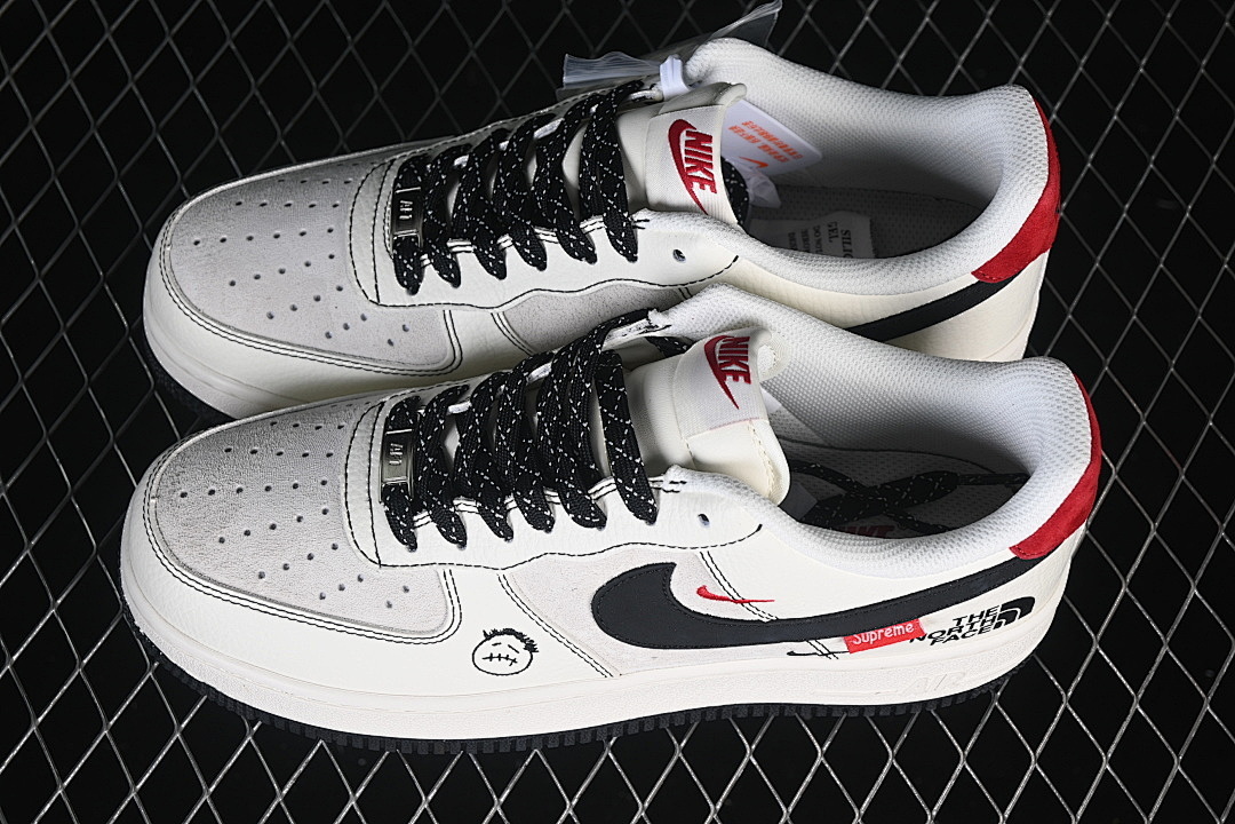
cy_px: 412
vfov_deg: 18.2
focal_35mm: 75
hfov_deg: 27.0
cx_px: 618
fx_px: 2573
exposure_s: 1/80
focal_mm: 50
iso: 160
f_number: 7.1
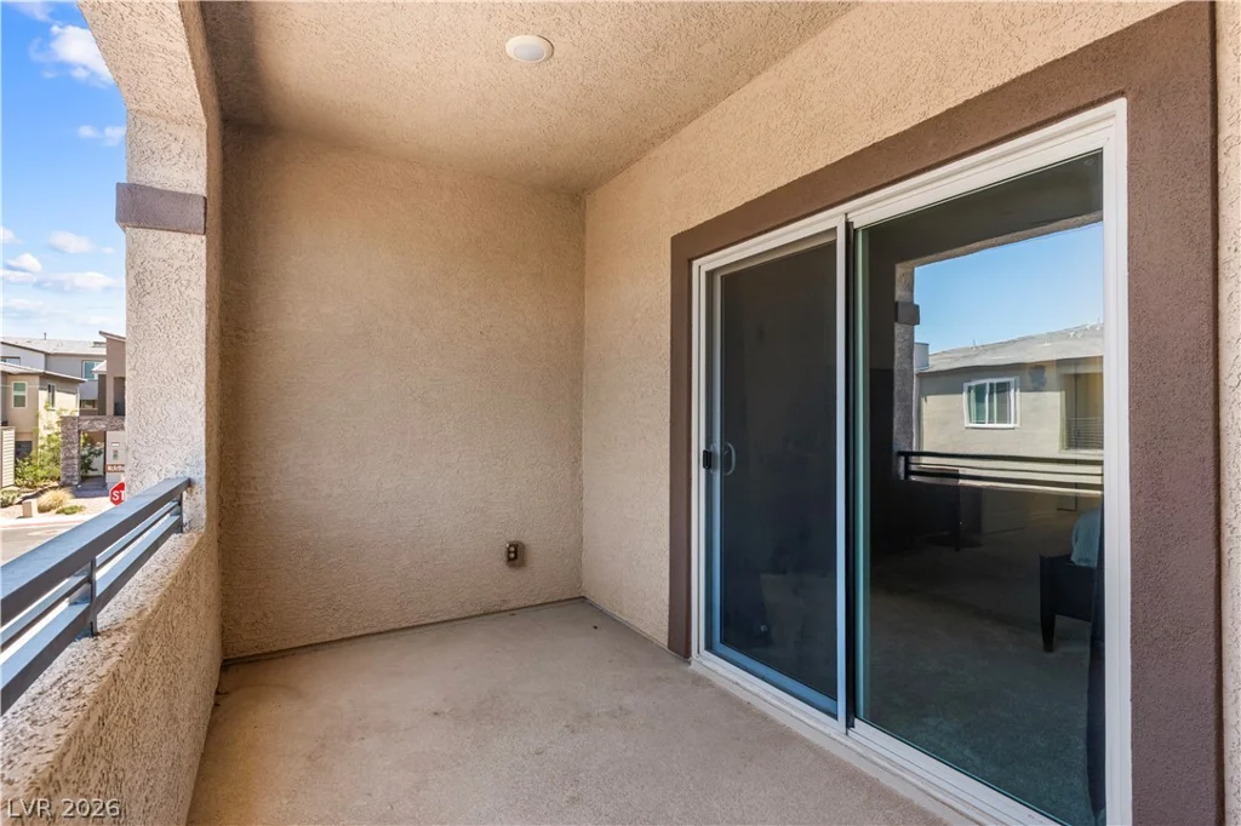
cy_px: 413
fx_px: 586
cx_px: 620
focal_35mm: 17
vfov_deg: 70.4
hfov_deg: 93.3
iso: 400
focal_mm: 17
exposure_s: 1/1600
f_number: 8
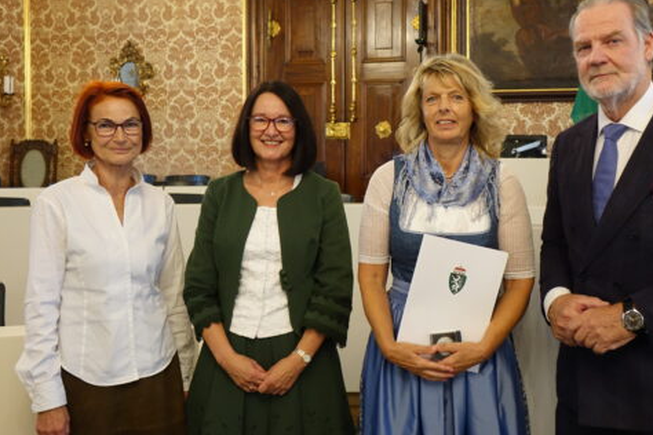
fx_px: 780
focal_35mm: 43
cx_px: 387
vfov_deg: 31.1
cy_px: 183
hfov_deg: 45.2
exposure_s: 1/30
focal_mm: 12.56
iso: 800
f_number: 2.8
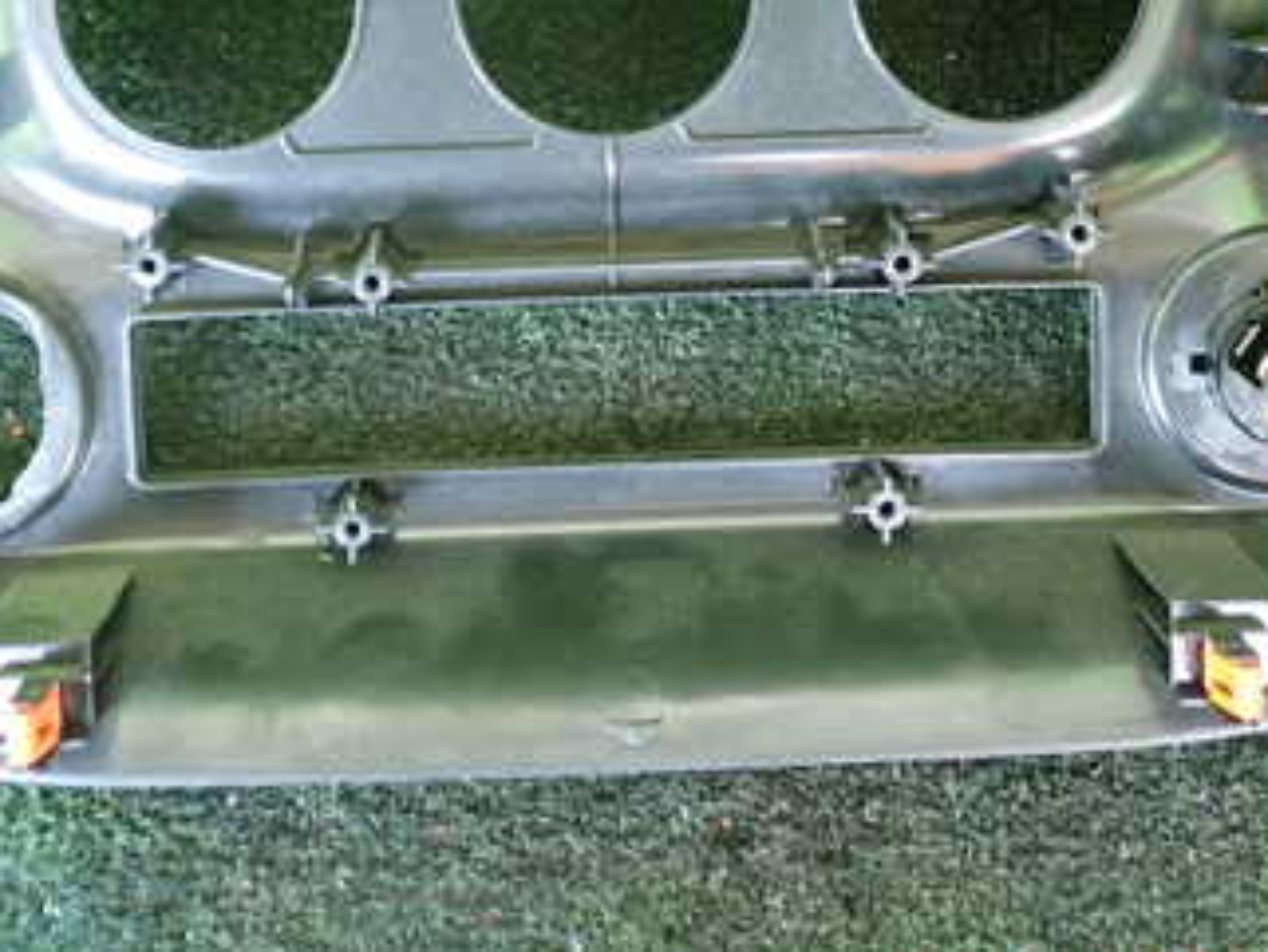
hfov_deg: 34.3
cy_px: 158
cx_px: 612
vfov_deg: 25.6
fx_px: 2052
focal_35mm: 56
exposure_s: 1/30
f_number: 2.3
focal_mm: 5.4
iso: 250
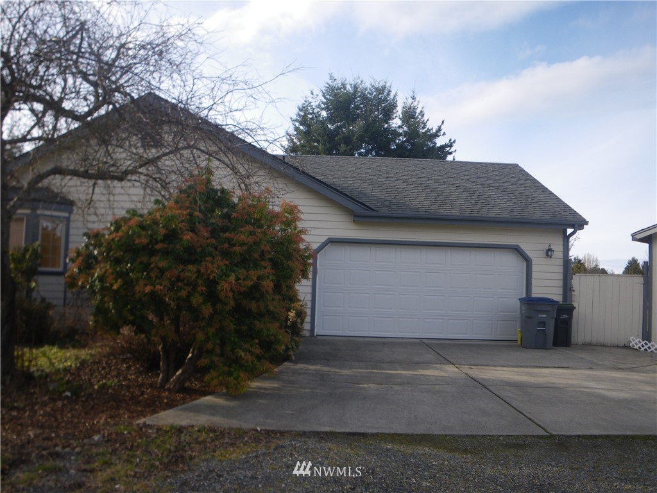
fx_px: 531
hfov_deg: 63.4
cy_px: 246
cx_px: 328
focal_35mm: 28
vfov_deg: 49.7
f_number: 4.2
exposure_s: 1/160
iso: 50
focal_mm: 5
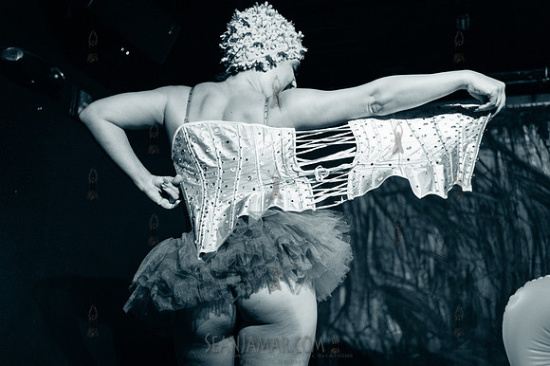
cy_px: 190
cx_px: 285
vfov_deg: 36.6
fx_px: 554
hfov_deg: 52.8
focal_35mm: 36
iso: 3200
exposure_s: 1/500
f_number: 2
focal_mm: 35
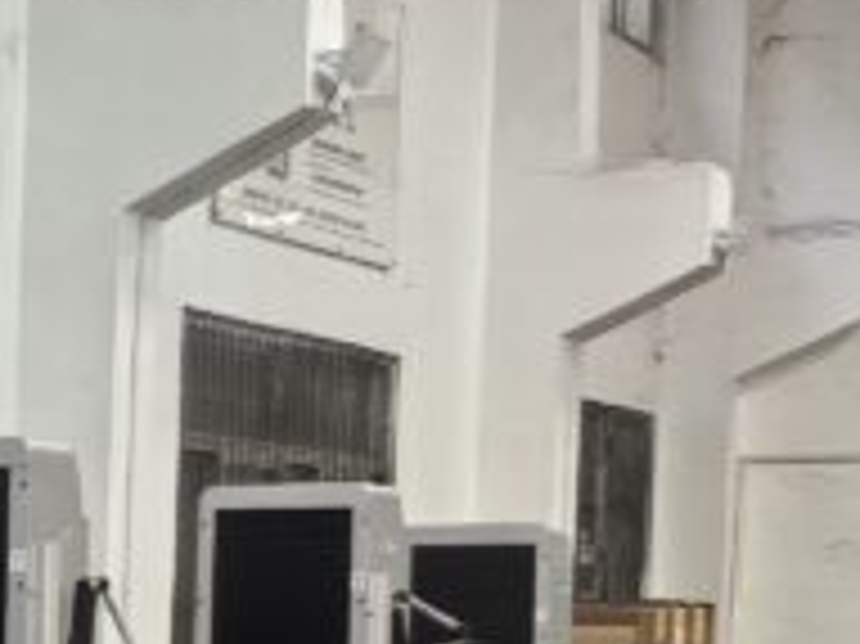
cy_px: 797
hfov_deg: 11.6
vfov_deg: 11.2
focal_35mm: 129
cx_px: -1409
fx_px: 3203
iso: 160
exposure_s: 1/100
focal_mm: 6.98
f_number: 1.4
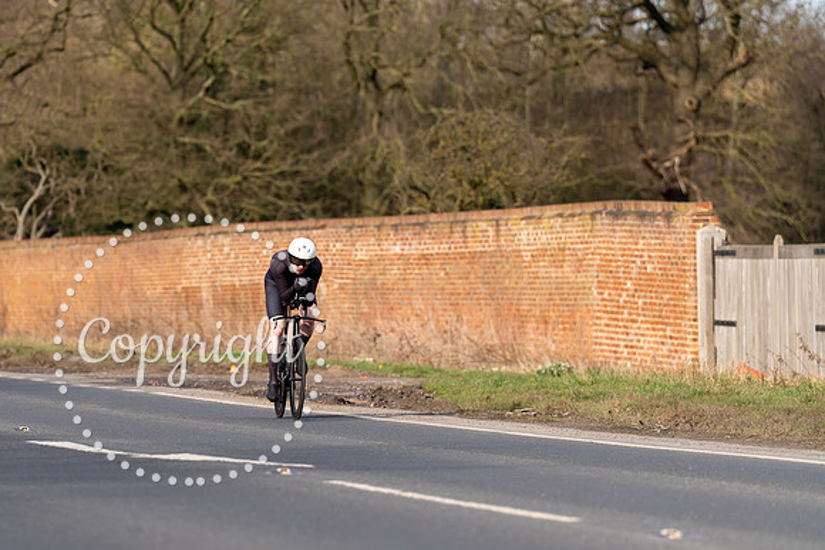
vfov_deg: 5.4
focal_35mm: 254
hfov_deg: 8.1
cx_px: 301
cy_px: 308
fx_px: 5823
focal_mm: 200
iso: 100
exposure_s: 1/800
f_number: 3.5
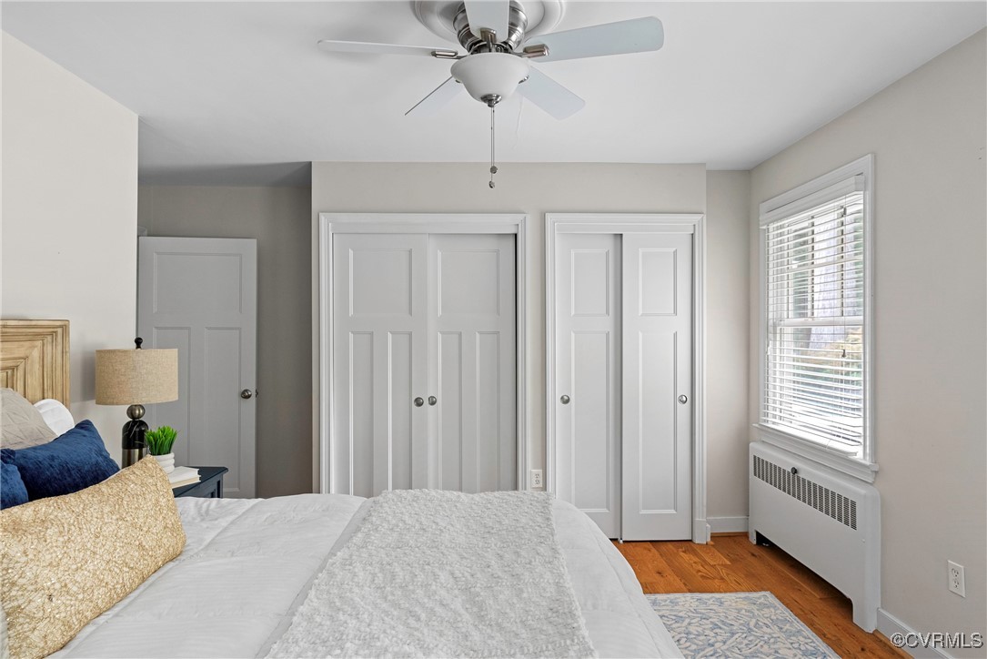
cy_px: 330
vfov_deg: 59.5
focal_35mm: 21
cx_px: 494
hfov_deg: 81.2
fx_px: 576
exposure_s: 1.3
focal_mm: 21
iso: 800
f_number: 8
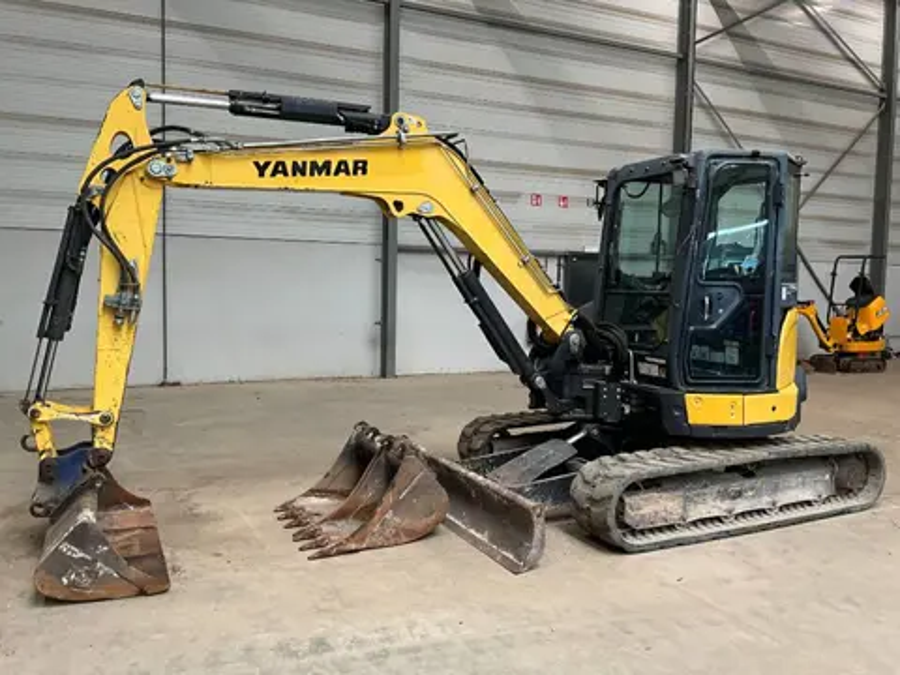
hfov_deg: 61.7
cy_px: 338
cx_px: 450
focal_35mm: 29
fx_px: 754
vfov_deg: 48.2
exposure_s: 1/60
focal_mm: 3
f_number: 1.8
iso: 80
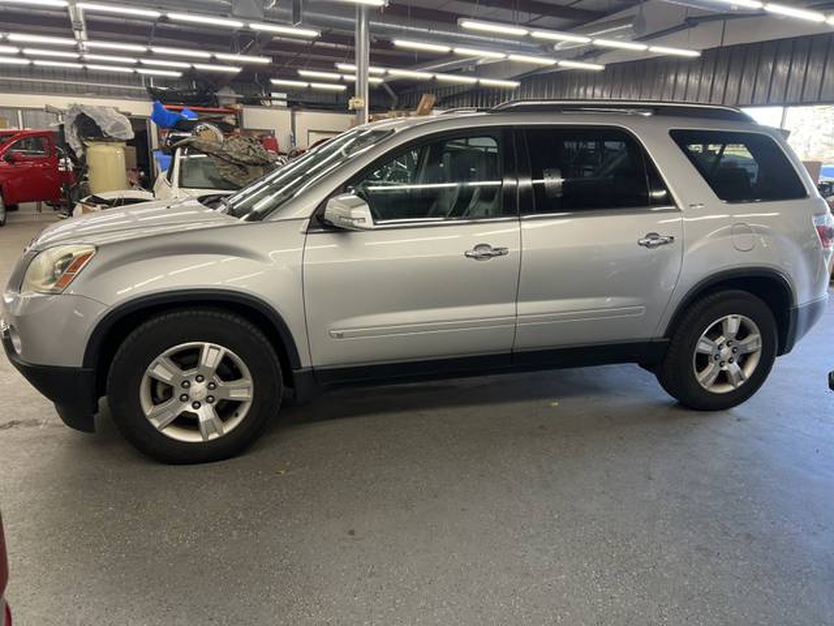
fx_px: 626
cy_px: 313
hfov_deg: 67.3
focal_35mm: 26
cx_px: 417
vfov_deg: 53.1
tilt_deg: -15.9
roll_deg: -1.9
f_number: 1.5
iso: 80
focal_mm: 5.7
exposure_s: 1/60
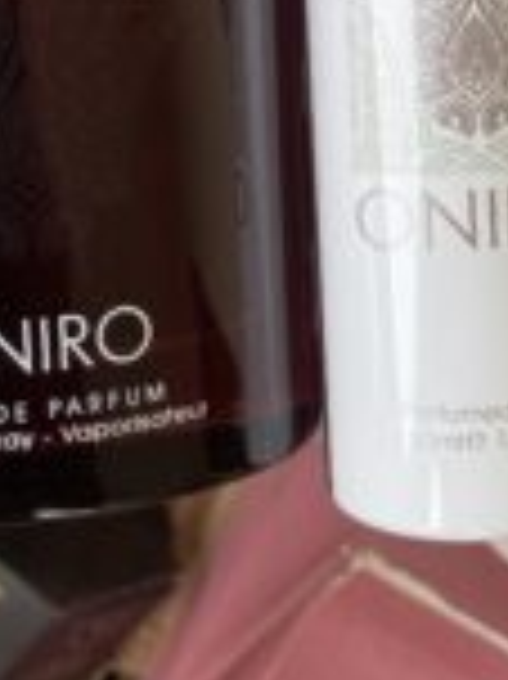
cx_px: 148
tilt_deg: -83.8
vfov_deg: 27.3
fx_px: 1352
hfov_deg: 21.2
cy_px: 77
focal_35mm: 69
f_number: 1.8
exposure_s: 1/693
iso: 32
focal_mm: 4.25
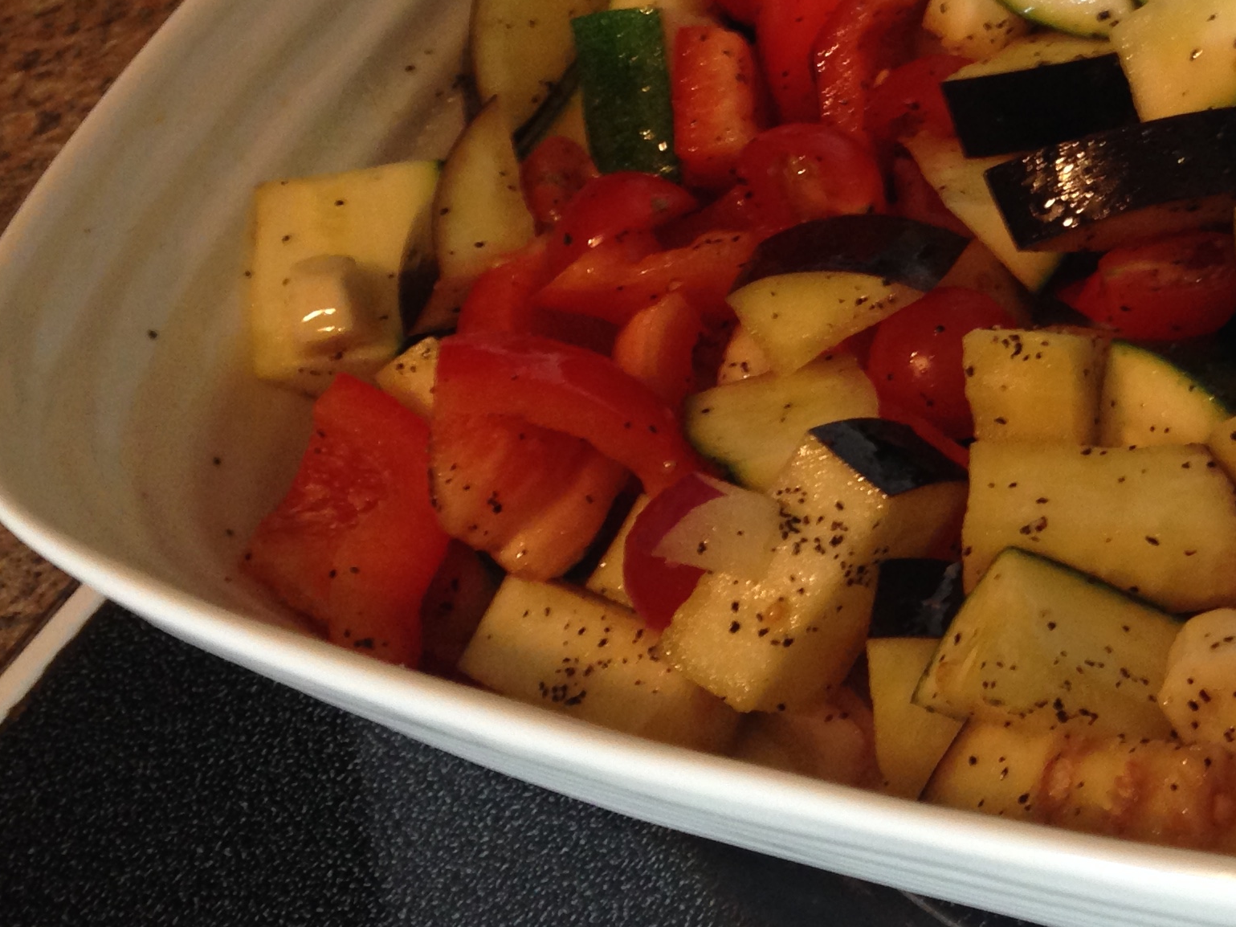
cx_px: 1254
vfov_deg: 20.7
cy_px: 150
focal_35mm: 70
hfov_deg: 26.2
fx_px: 2499
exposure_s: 1/20
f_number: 2.4
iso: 125
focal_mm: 4.12
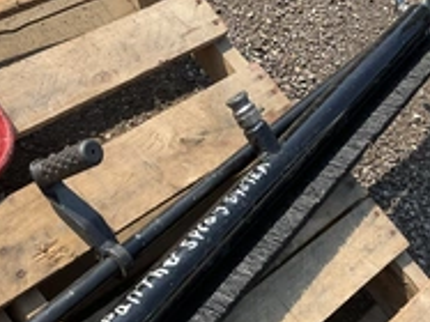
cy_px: 196
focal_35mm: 62
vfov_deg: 23.6
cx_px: 214
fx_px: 770
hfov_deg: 31.2
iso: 25
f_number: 1.8
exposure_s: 1/912
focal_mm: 3
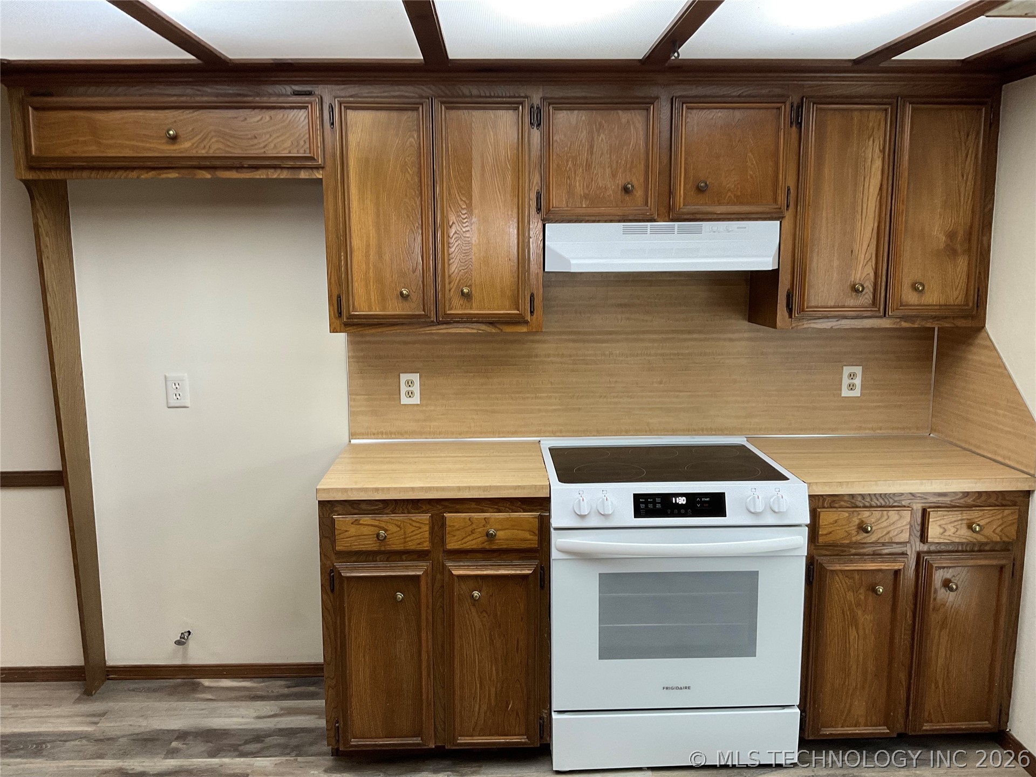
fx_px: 868
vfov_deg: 48.2
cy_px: 388
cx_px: 518
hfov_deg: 61.7
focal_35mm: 29
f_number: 1.8
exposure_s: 1/60
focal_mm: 3
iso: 100
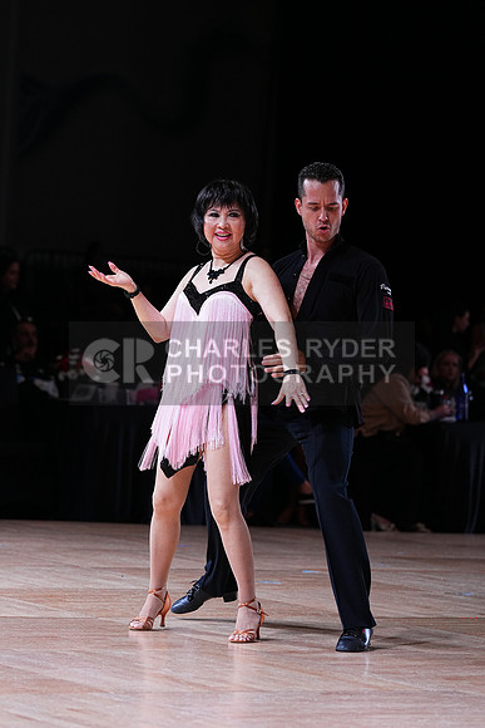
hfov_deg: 9.6
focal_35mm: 143
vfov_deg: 14.3
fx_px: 2888
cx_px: 242
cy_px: 364
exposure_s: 1/400
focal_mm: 143
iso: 1250
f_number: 4
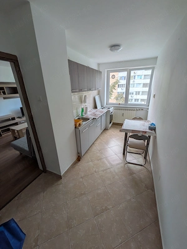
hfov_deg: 85.7
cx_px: 94
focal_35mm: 14
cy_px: 124
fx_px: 101
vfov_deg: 102.1
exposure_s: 1/100
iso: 50
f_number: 2.2
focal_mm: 1.83
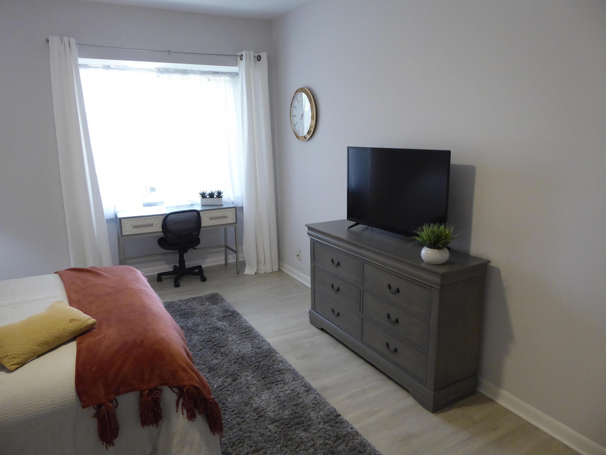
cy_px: 228
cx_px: 303
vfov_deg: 54.9
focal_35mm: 25
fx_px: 438
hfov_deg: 69.4
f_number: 3.3
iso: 400
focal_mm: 4.3
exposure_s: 1/25
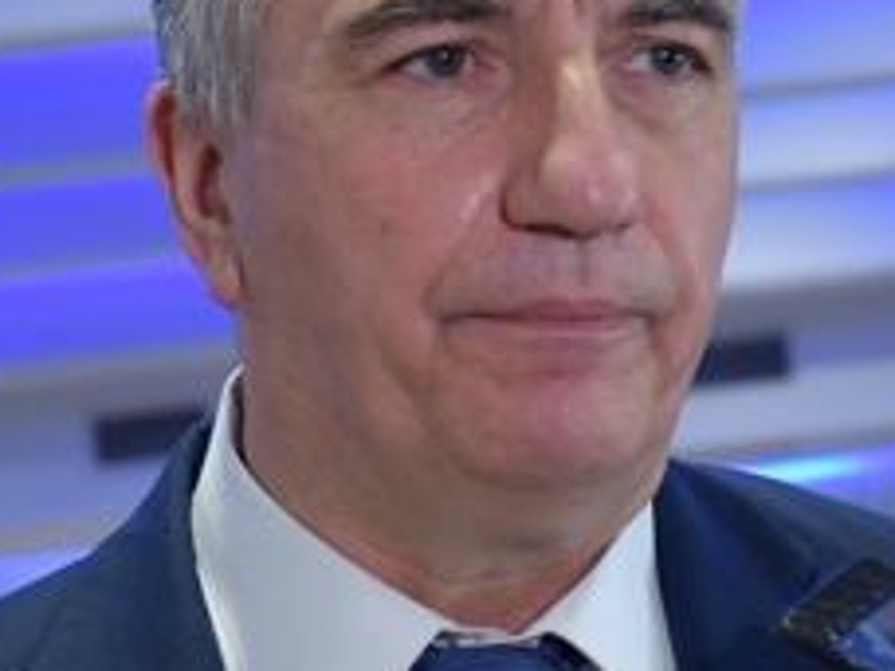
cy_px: 359
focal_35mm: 202
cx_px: 569
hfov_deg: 9.8
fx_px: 5223
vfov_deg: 7.4
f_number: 4.5
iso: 1400
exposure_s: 1/125
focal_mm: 40
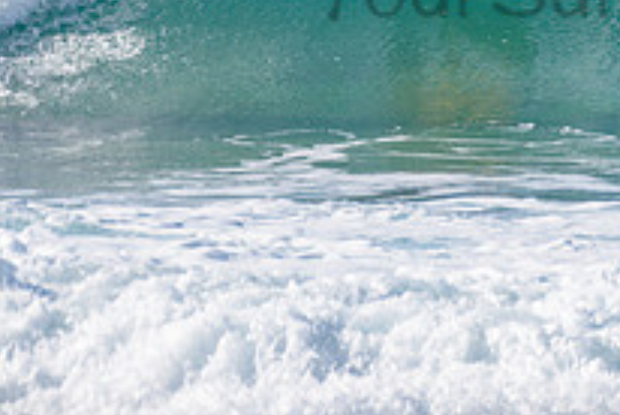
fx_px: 29733
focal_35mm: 1724
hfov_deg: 1.2
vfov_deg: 0.8
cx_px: 428
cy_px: -117
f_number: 5.6
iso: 140
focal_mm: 500
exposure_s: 1/2000
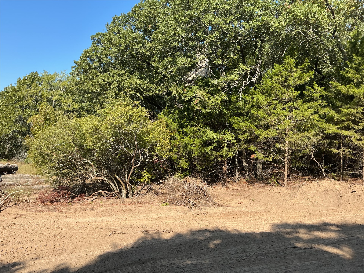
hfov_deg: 61.7
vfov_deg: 48.2
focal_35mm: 29
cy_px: 136
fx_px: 305
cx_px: 182
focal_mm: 3
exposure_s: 1/1098
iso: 25
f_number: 1.8
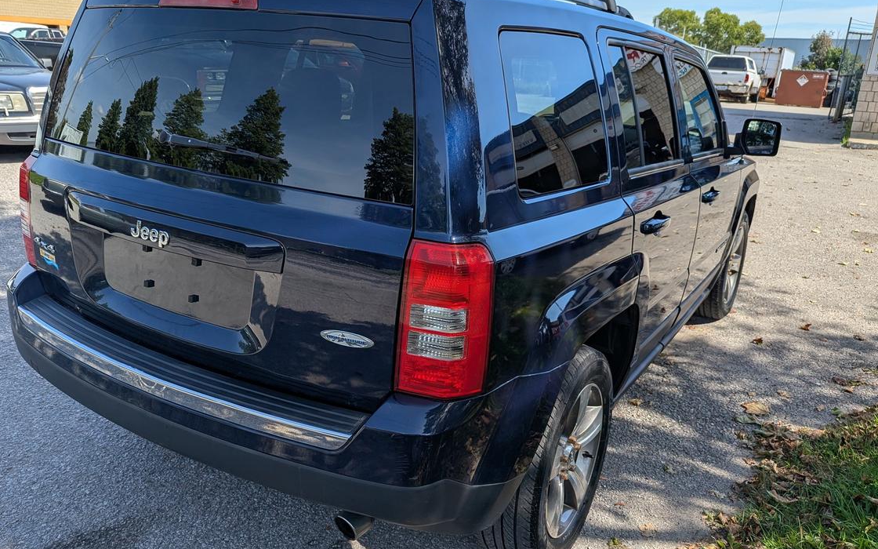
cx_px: 412
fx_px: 694
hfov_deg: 64.6
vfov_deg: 43.1
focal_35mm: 29
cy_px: 279
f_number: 1.85
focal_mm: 6.81
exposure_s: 1/1508
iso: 49
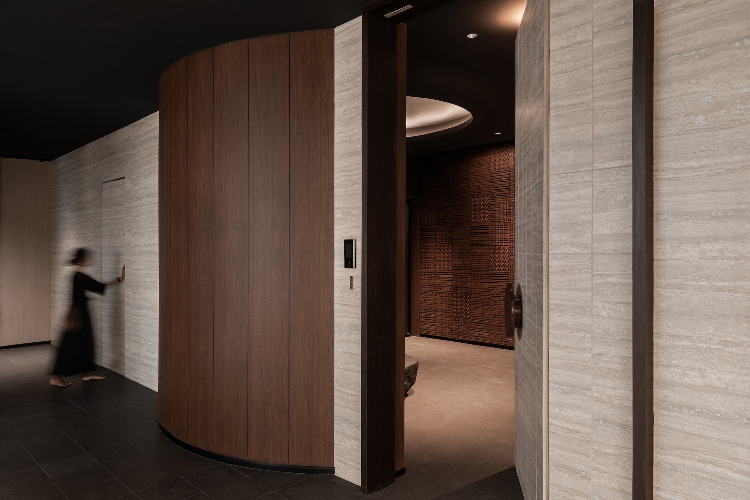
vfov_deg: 50.4
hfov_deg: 70.4
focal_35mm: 26
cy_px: 250
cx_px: 375
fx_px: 531
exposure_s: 5
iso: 100
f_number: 10
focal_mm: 25.5
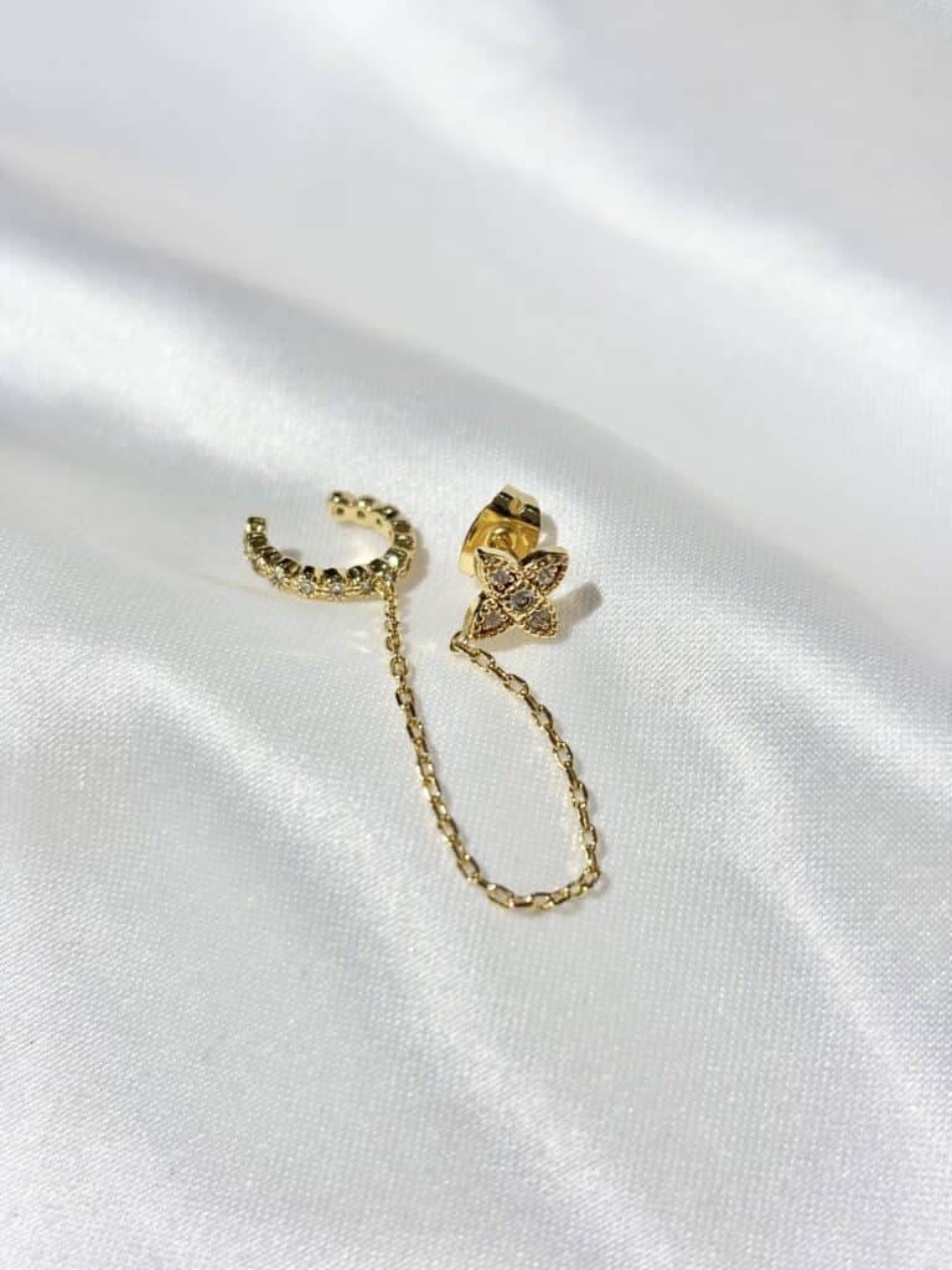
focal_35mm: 52
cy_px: 635
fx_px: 1907
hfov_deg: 28.0
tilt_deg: -45.0
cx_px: 476
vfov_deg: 36.8
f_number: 1.6
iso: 32
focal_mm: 5.96
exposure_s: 1/370
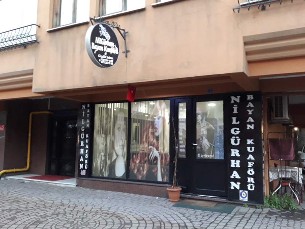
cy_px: 114
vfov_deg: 51.4
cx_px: 152
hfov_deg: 65.3
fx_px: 238
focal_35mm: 27
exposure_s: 1/25
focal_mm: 3.71
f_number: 1.7
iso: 250
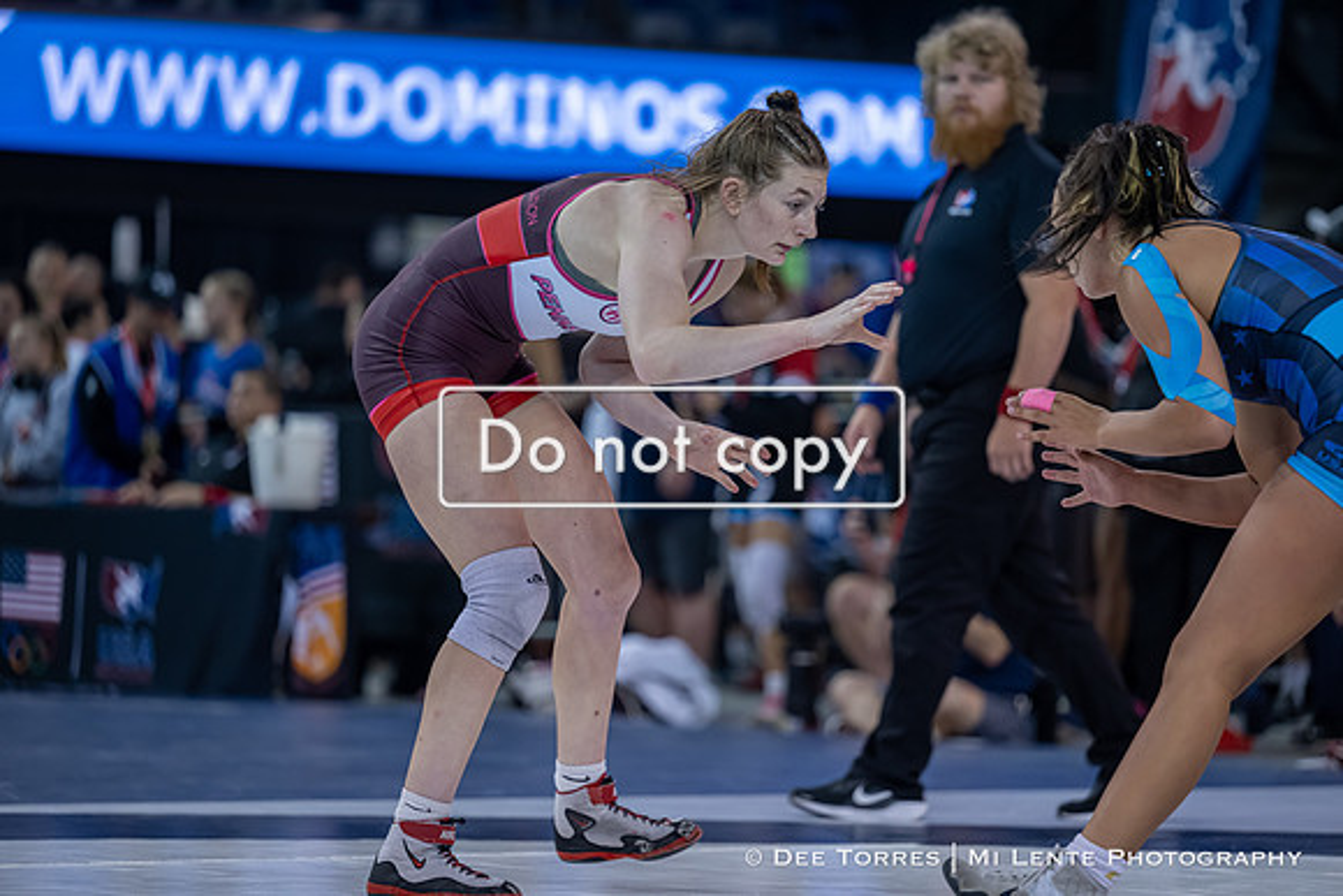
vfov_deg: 8.6
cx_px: 672
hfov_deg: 12.8
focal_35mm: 160
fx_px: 5970
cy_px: 448
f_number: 2.8
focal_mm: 160
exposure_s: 1/800
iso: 1600
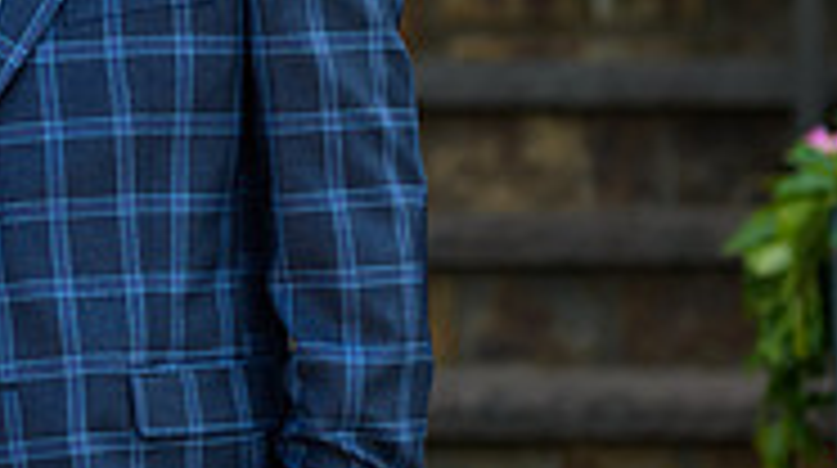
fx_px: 6892
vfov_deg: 3.9
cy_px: -178
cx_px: -140
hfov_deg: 6.9
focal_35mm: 311
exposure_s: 1/640
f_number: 3.2
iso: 200
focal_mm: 95
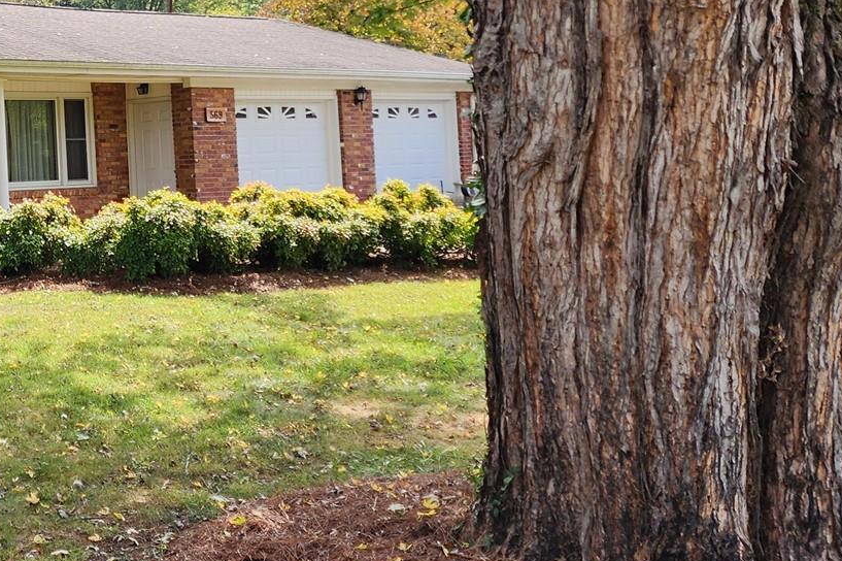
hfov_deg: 30.1
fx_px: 1403
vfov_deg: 22.4
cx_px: -75
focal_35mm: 60
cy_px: 130
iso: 12
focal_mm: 6.4
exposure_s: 1/307
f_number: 1.8
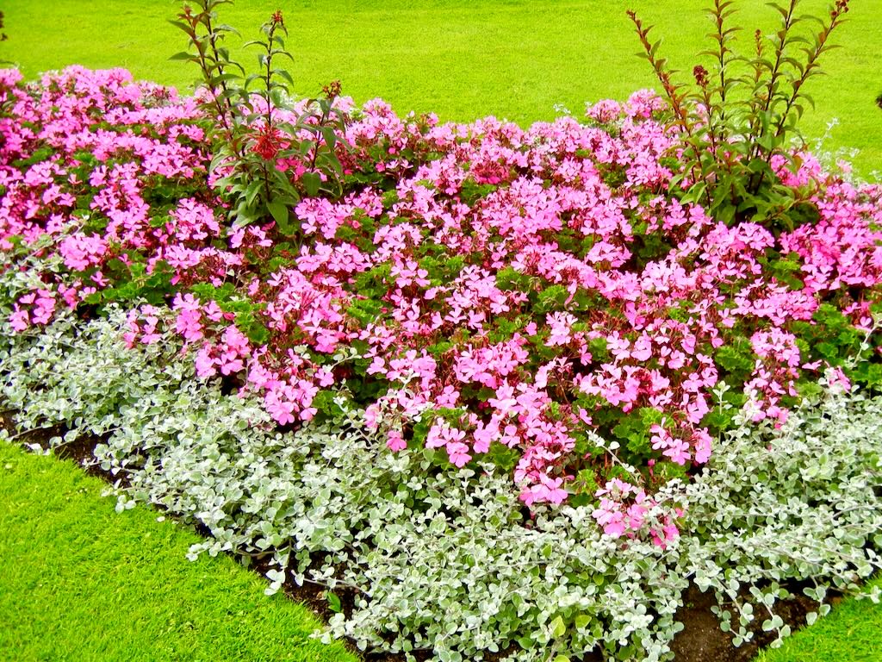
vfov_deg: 46.8
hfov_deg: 60.0
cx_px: 441
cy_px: 331
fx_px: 764
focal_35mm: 30
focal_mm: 5.4
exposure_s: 1/639
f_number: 3.5
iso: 160
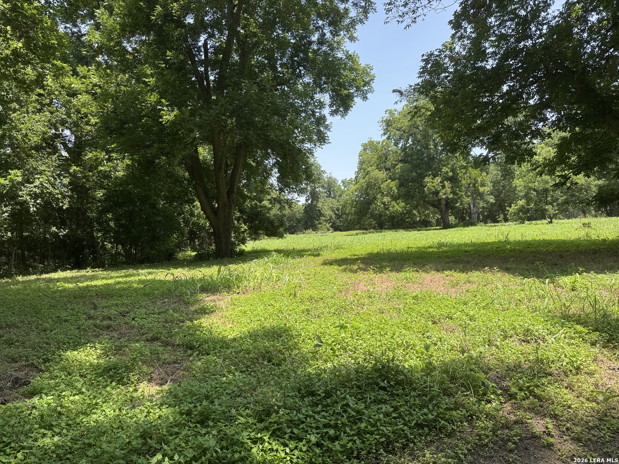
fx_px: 429
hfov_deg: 71.6
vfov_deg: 56.8
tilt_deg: -0.6
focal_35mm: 24
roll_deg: +2.5
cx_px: 310
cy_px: 232
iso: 80
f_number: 1.78
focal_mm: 6.76
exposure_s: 1/1285
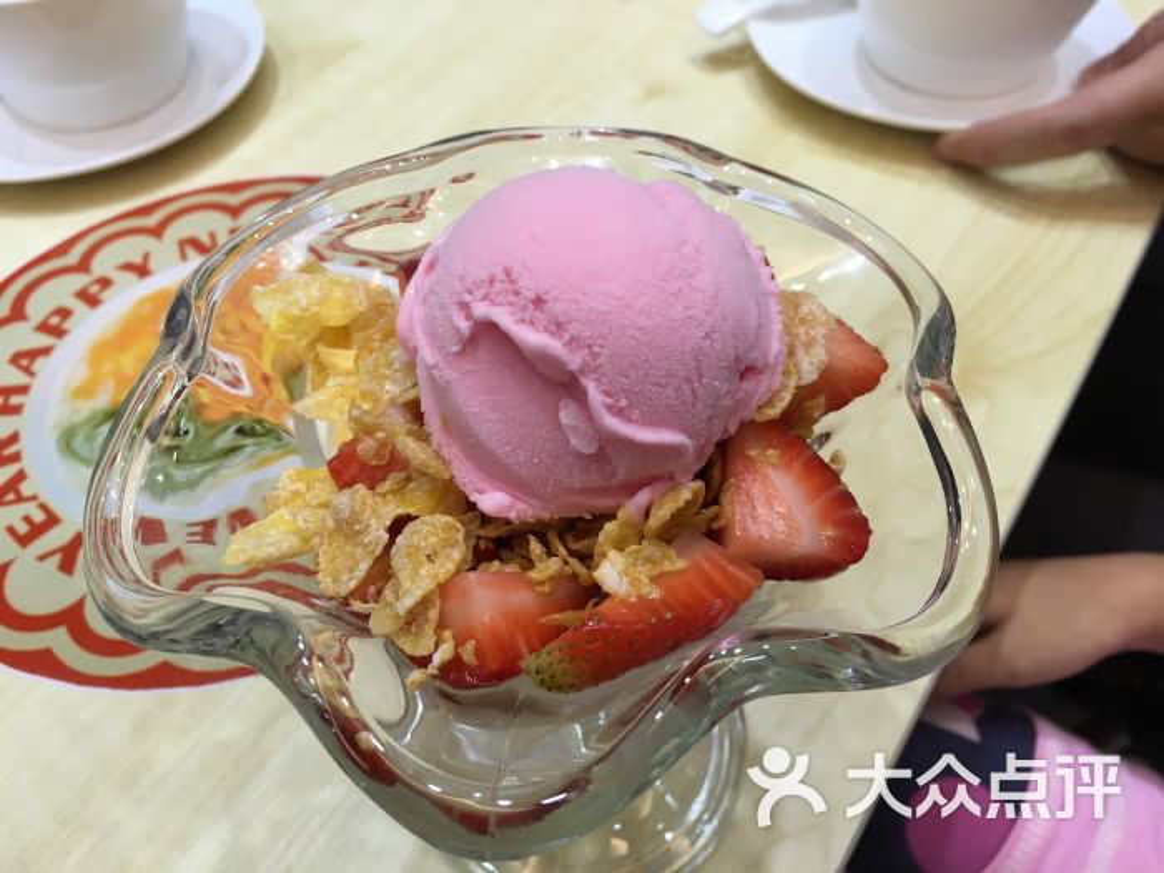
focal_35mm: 29
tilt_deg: -50.9
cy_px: 436
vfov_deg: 48.2
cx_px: 582
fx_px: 975
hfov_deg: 61.7
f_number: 2.2
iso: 64
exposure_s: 1/33
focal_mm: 4.15
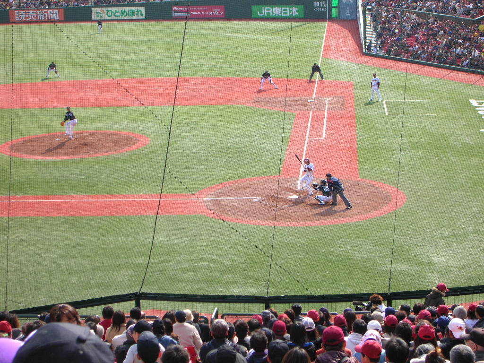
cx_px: 242
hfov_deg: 23.8
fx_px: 1147
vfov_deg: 18.0
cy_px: 182
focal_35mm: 82
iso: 50
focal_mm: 13.7
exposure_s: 1/178
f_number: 4.2
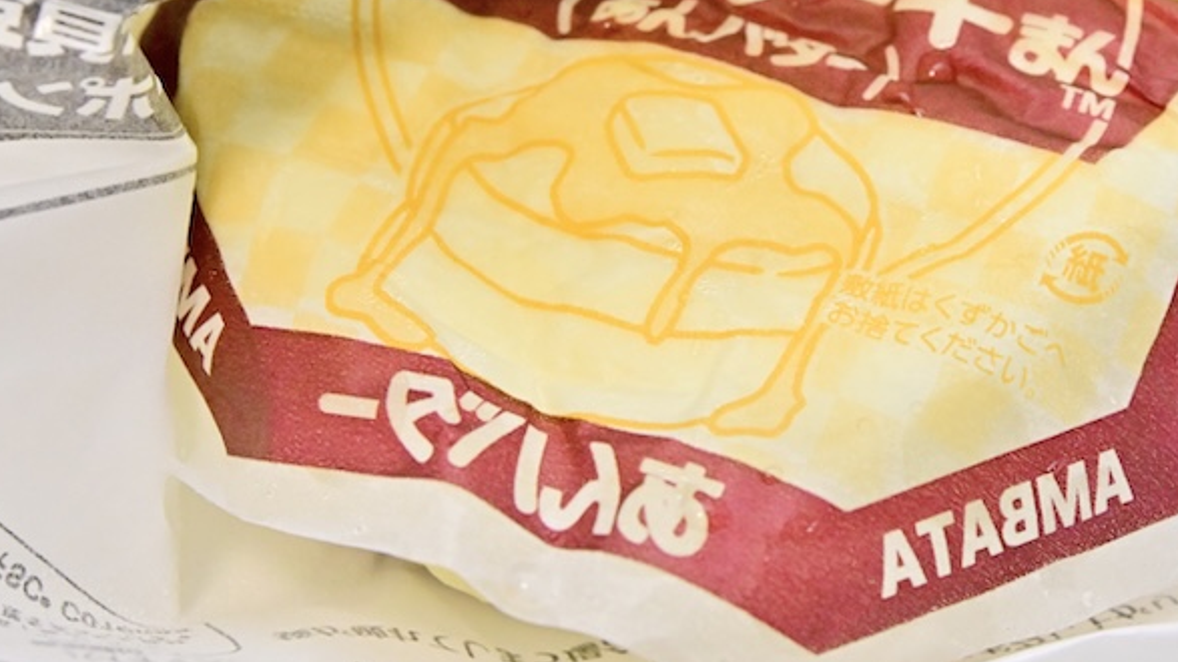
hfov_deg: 19.8
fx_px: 3342
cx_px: 911
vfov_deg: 11.3
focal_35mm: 107
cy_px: 125
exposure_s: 1/250
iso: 4000
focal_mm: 60
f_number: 9
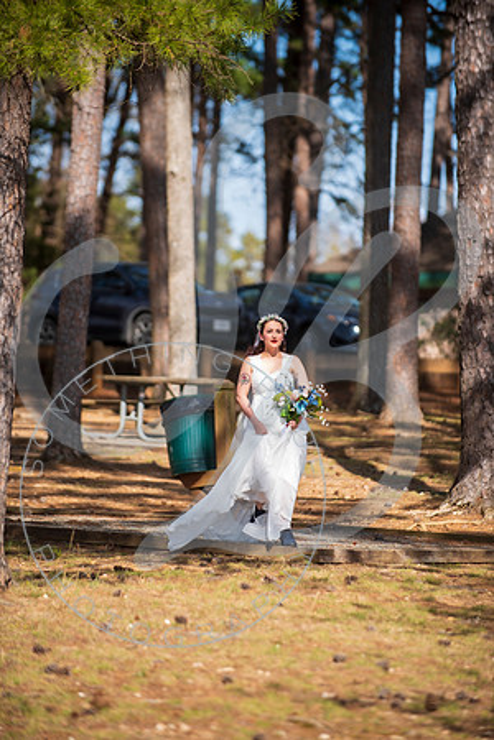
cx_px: 247
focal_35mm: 200
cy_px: 370
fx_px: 4116
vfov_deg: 10.3
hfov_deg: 6.9
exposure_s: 1/640
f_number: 2.8
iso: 100
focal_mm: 200
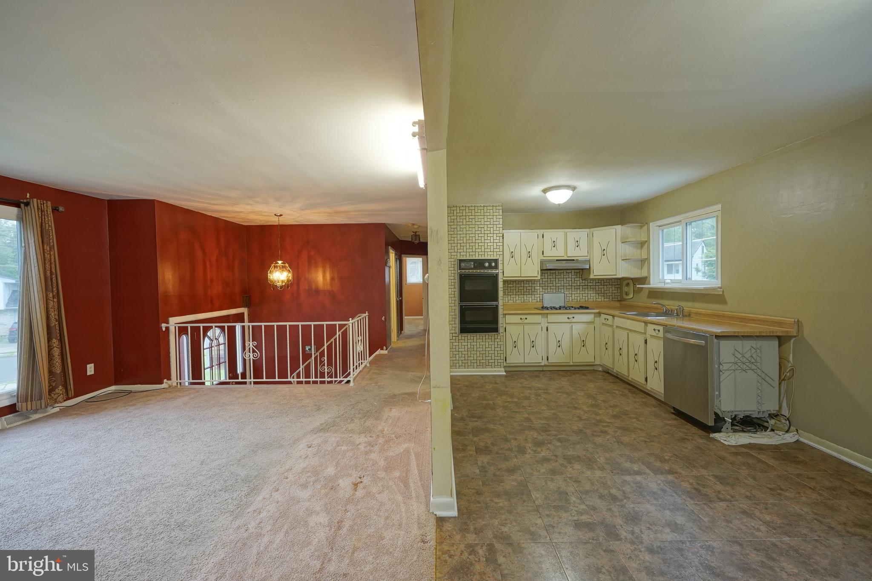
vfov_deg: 81.2
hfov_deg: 104.3
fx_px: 339
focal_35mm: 14
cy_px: 290
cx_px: 436
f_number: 7.1
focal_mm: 14
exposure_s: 1/25
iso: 2500
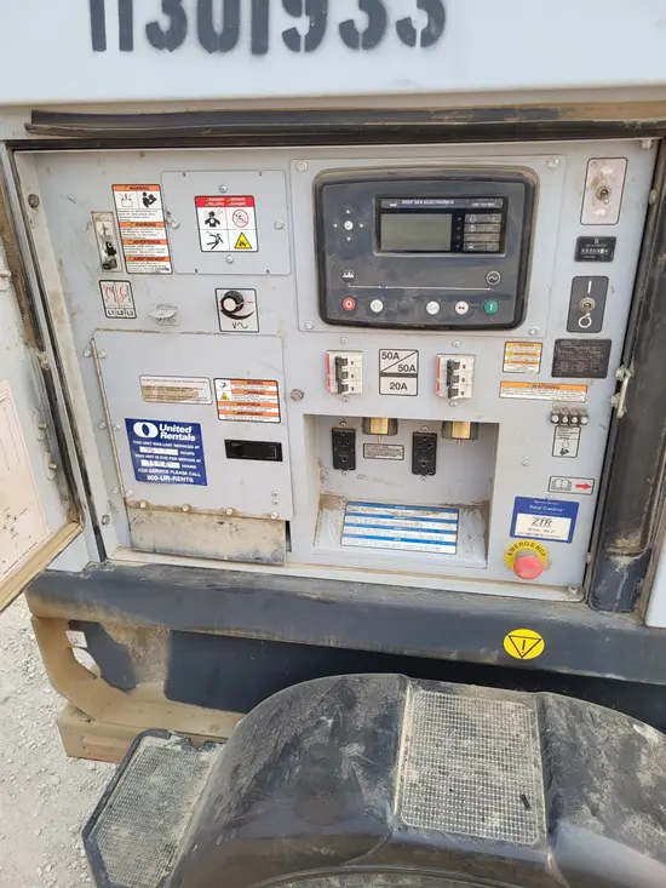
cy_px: 444
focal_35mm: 26
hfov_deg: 53.1
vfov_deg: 67.3
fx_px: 667
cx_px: 333
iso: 40
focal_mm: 5.4
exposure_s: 1/466
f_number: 1.8
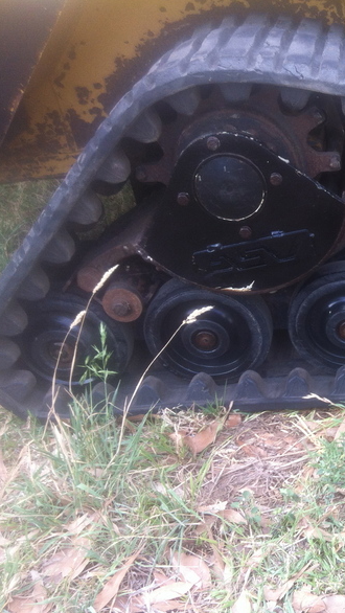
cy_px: 311
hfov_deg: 21.7
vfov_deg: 39.9
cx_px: 391
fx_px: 845
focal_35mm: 52
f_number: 2.8
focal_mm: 3.85
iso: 80
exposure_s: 1/60
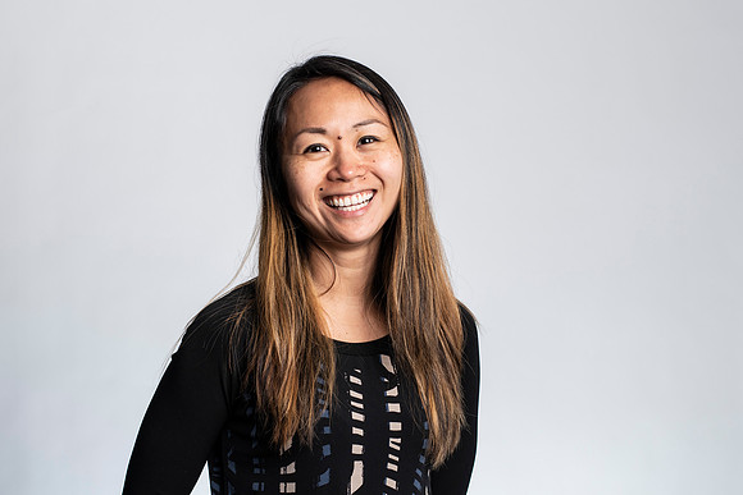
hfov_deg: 28.0
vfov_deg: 18.9
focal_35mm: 72
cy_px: 287
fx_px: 1491
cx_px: 347
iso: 80
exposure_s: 1/200
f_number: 5.6
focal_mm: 50
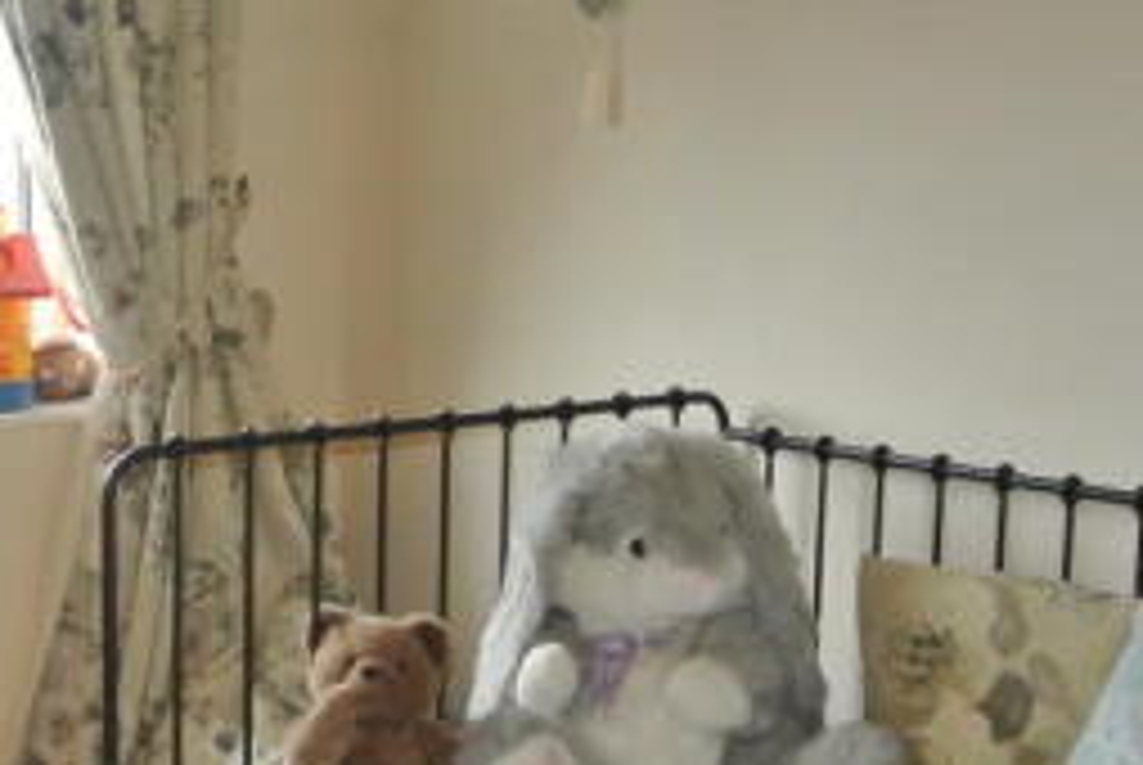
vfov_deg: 18.8
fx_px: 2289
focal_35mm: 72
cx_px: 169
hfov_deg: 27.3
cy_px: 587
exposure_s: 1/60
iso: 900
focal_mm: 10.7
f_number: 3.5
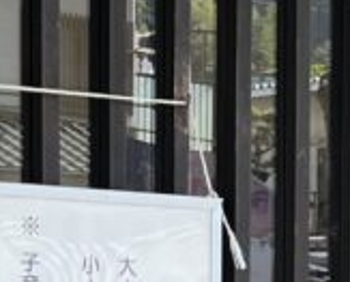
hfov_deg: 9.5
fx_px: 2065
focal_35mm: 199
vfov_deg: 7.6
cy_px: 478
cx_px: 475
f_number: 1.6
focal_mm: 5.1
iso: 40
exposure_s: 1/229
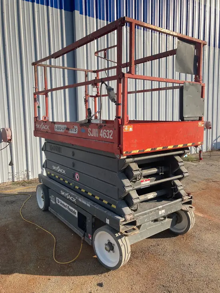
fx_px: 237
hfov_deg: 49.8
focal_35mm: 28
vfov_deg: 63.4
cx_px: 110
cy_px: 146
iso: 20
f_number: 1.8
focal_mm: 3.99
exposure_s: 1/2000
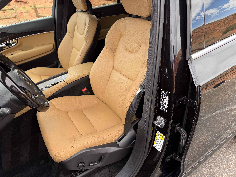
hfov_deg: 71.6
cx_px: 118
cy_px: 88
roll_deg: +3.1
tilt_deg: -31.6
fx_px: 164
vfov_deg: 56.8
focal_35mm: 24
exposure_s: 1/547
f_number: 1.78
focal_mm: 6.76
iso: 80
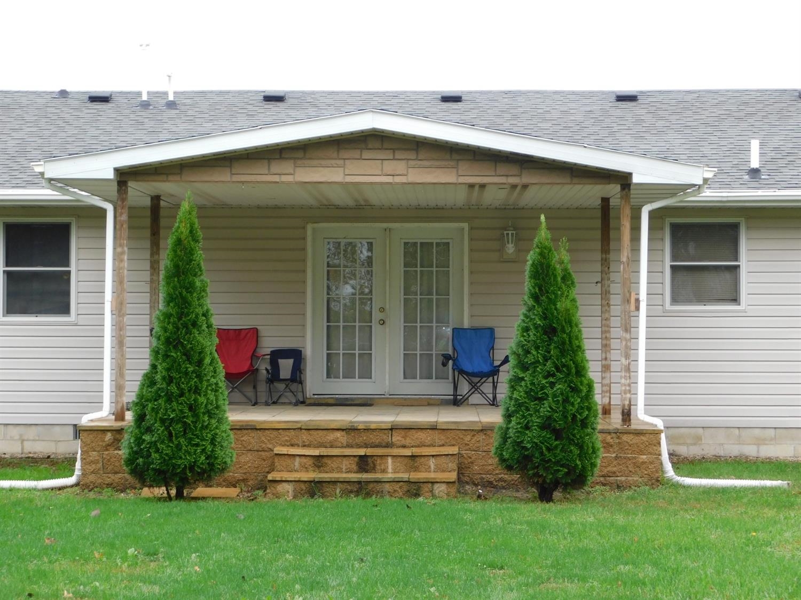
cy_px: 300
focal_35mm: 80
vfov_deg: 18.4
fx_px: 1851
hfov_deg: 24.4
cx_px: 400
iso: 140
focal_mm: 14.2
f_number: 4.4
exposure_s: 1/60
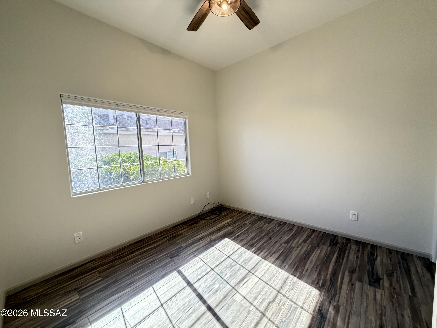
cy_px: 164
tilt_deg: -5.9
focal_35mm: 14
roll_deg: +2.7
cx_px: 218
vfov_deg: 85.7
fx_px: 177
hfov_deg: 102.1
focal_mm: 2.22
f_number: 2.2
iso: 400
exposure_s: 1/60
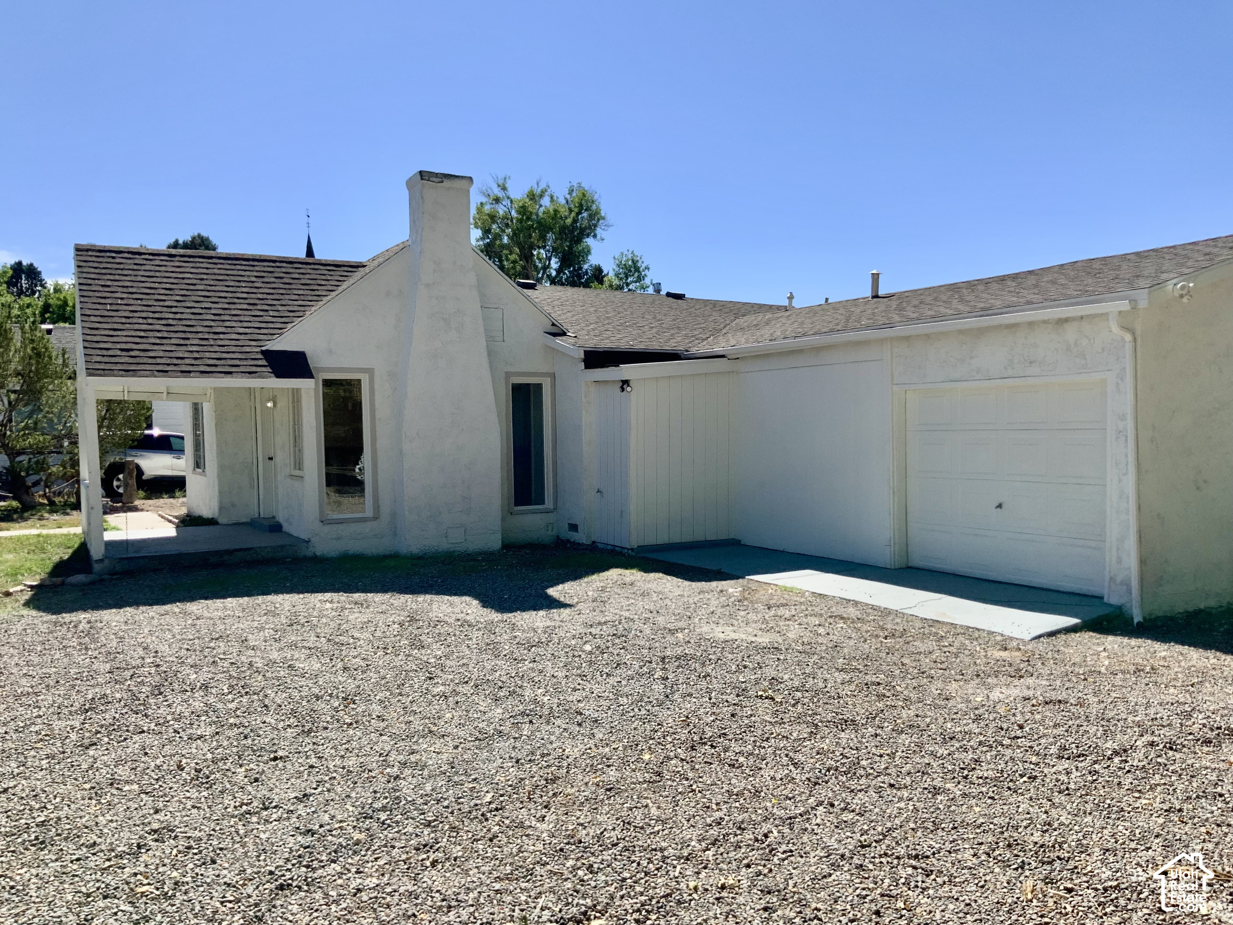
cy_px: 462
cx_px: 616
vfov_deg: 48.2
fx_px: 1033
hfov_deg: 61.7
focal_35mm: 29
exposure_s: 1/2141
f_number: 1.8
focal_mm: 3
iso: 16
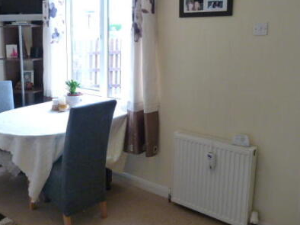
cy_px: 92
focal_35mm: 37
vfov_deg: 38.5
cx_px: 85
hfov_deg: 48.7
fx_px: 320
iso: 400
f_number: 2.8
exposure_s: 1/50
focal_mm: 4.5
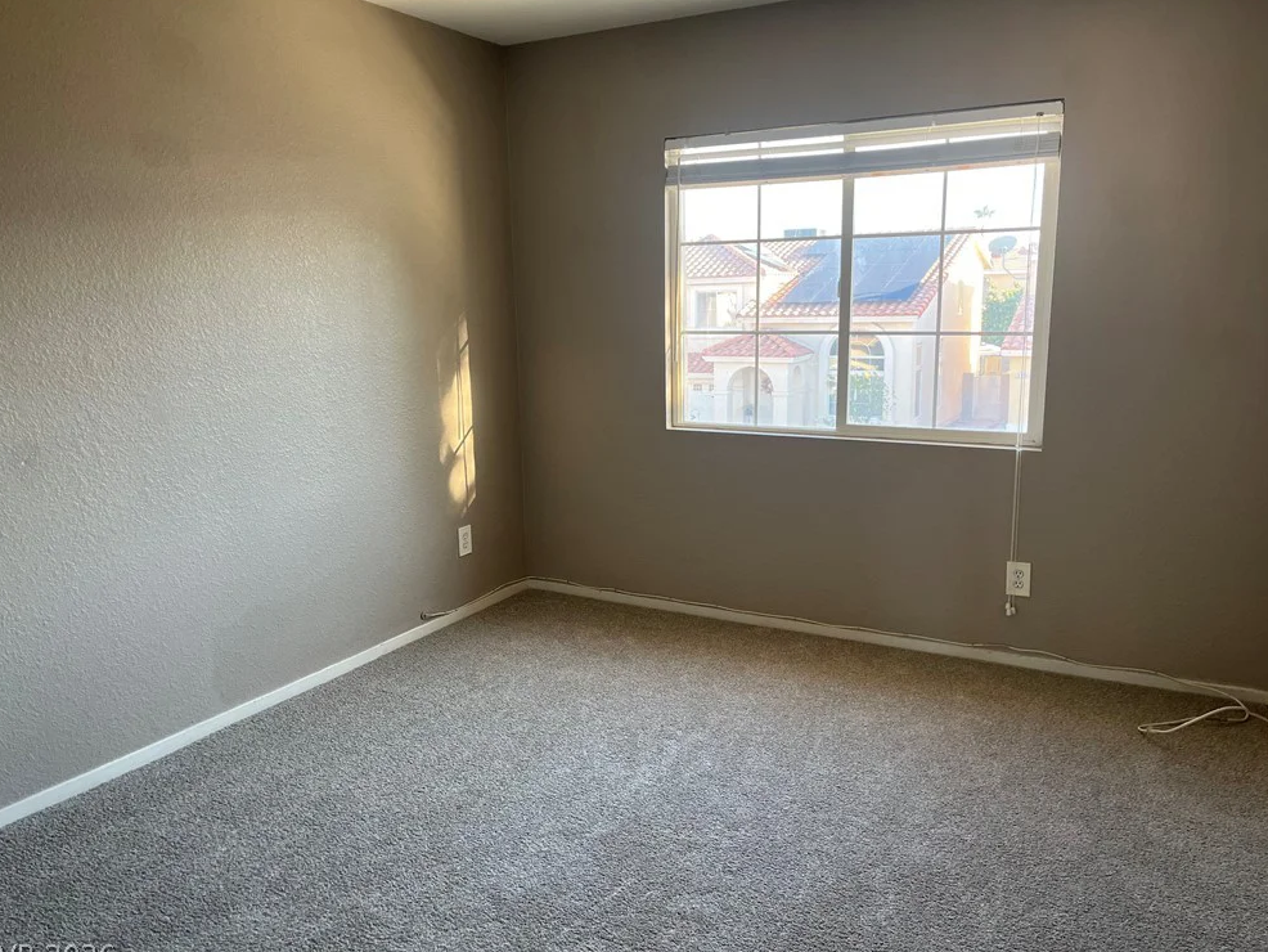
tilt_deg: -11.0
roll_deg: +1.5
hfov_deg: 65.3
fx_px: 989
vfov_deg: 51.4
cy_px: 482
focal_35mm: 27
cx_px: 634
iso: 100
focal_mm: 5.1
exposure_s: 1/120
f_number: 1.6
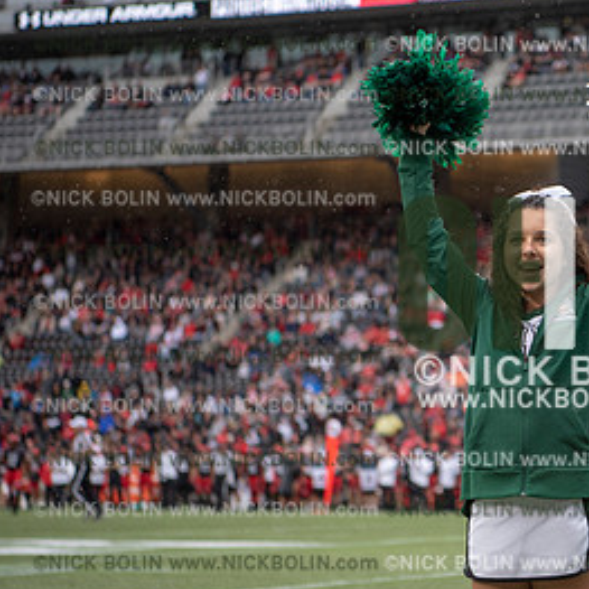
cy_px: 303
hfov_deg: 13.2
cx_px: 555
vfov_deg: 13.3
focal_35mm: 131
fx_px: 2522
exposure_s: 1/1000
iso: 250
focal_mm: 70
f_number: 2.8
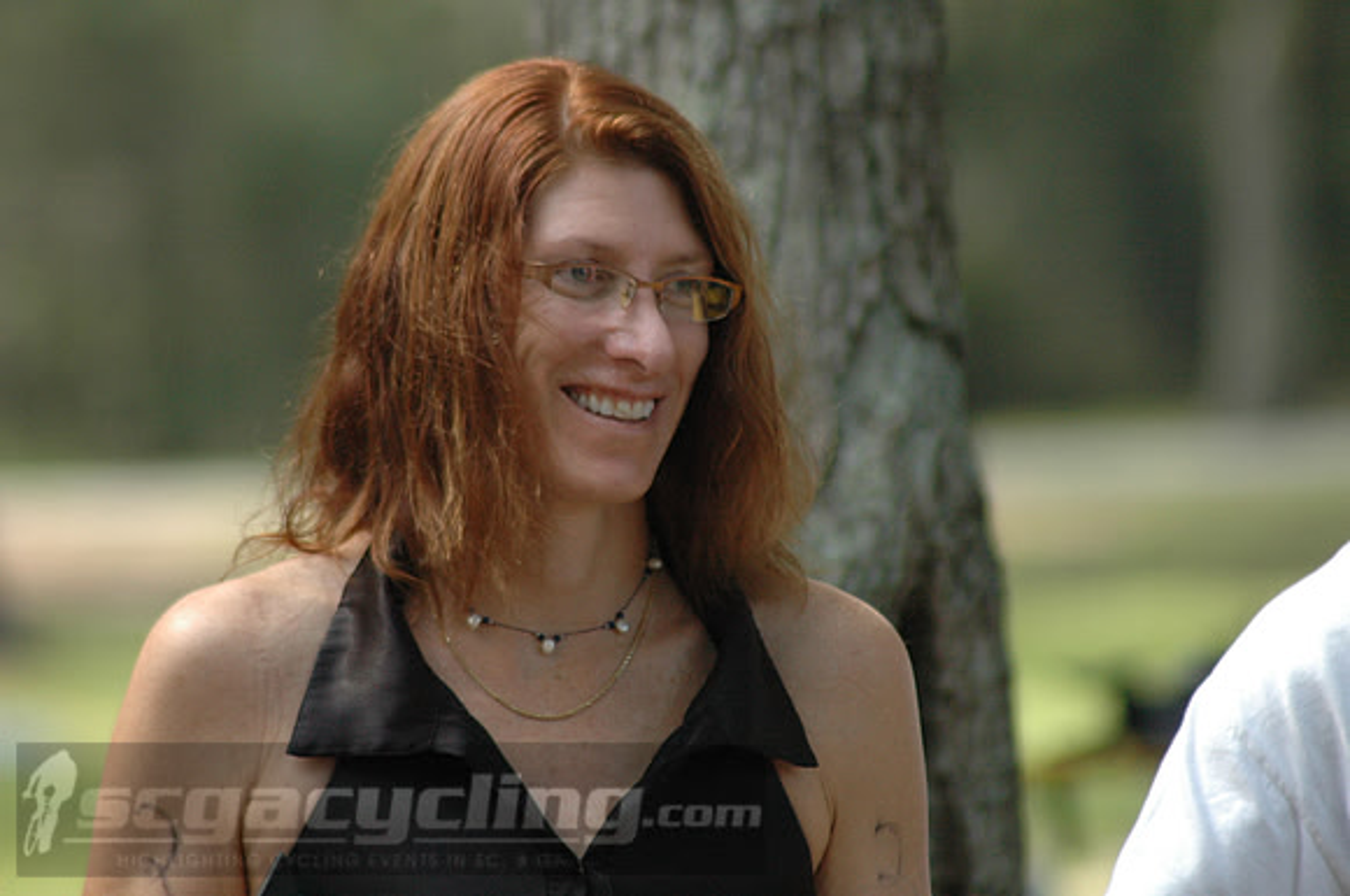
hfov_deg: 5.1
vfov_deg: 3.4
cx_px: 675
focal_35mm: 405
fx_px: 15166
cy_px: 448
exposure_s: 1/500
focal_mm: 270
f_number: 5.6
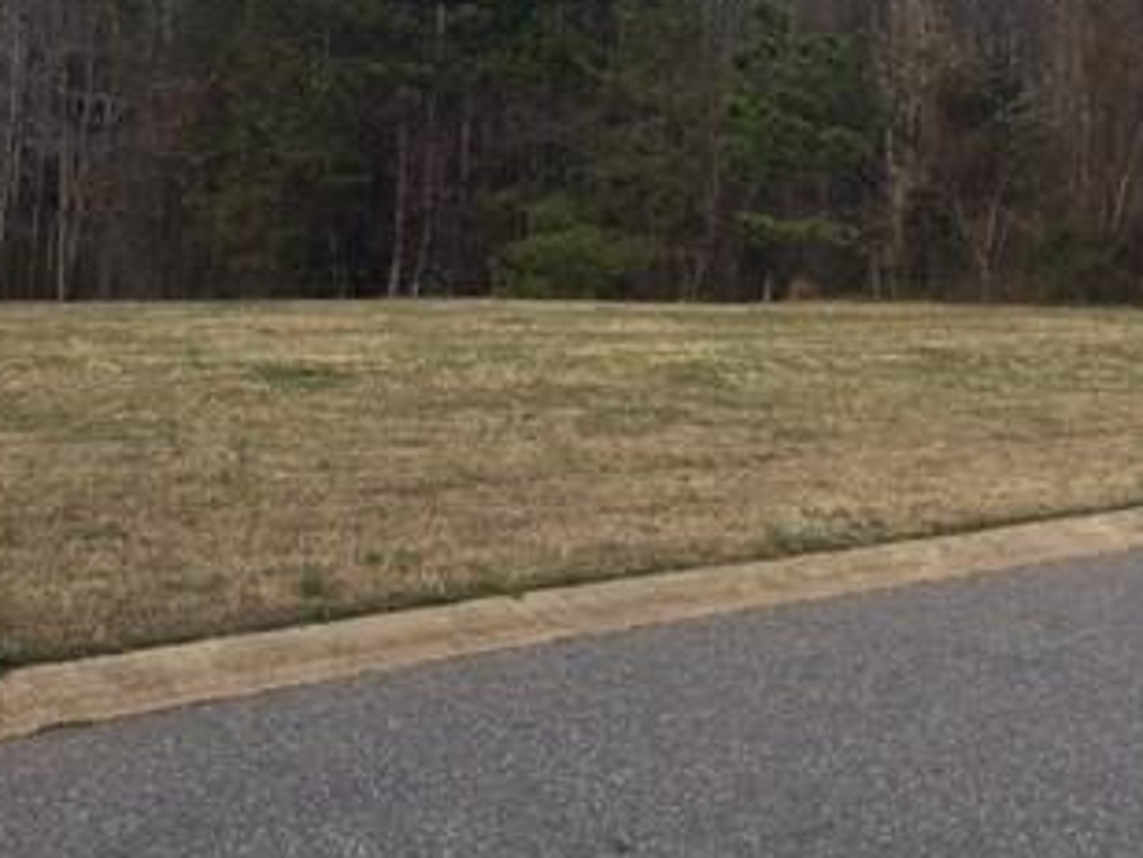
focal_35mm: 60
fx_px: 1982
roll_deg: -4.1
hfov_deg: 32.0
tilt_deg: +2.2
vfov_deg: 24.2
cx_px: 714
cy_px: 211
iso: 25
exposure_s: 1/1508
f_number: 2.2
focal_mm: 4.15
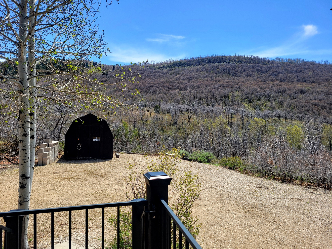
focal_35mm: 26
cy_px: 124
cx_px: 166
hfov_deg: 67.3
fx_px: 249
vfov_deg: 53.1
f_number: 1.8
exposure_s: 1/2000
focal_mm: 5.4
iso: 40
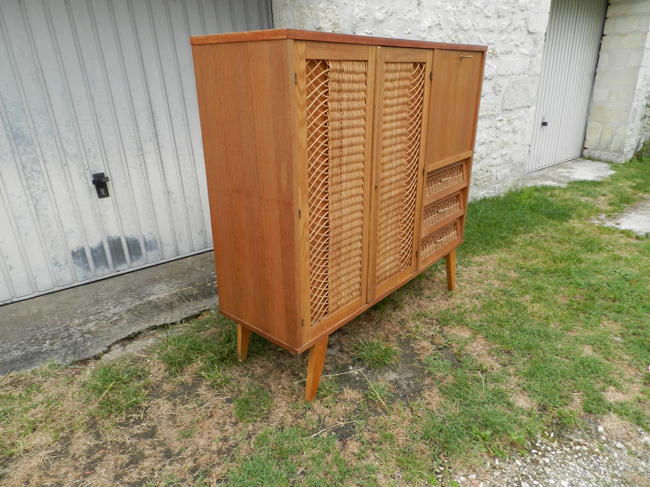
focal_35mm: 23
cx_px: 325
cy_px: 244
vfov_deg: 58.9
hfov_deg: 73.9
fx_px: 432
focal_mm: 4
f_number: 4
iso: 160
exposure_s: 1/125
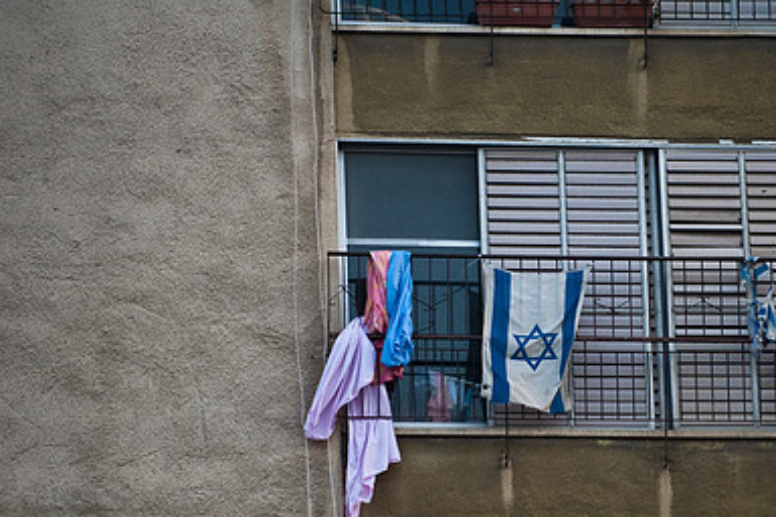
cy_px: 349
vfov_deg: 4.6
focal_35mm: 302
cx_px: 507
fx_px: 6509
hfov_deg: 6.8
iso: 800
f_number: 2.8
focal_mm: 200
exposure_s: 1/500
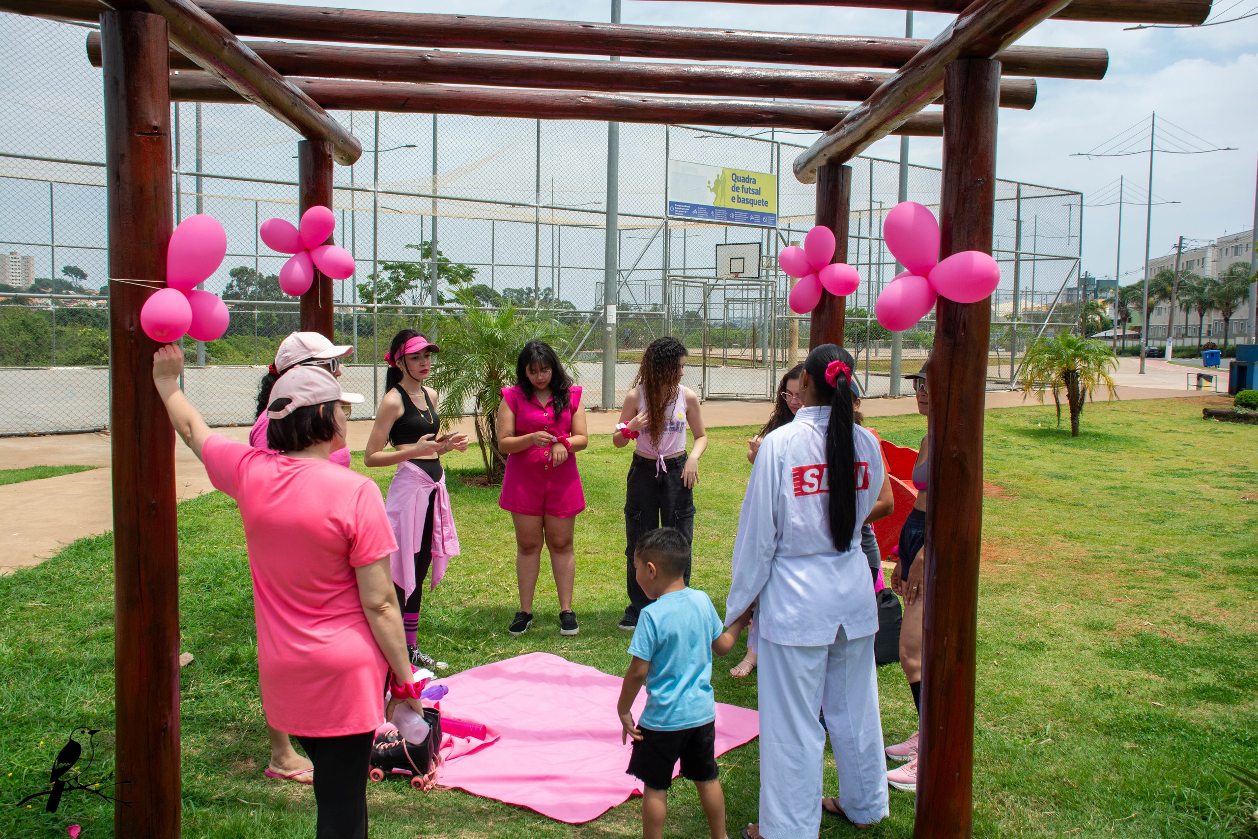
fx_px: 1153
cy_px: 420
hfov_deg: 57.2
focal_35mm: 33
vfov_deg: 40.0
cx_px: 629
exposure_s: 1/800
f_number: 5.6
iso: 200
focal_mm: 22
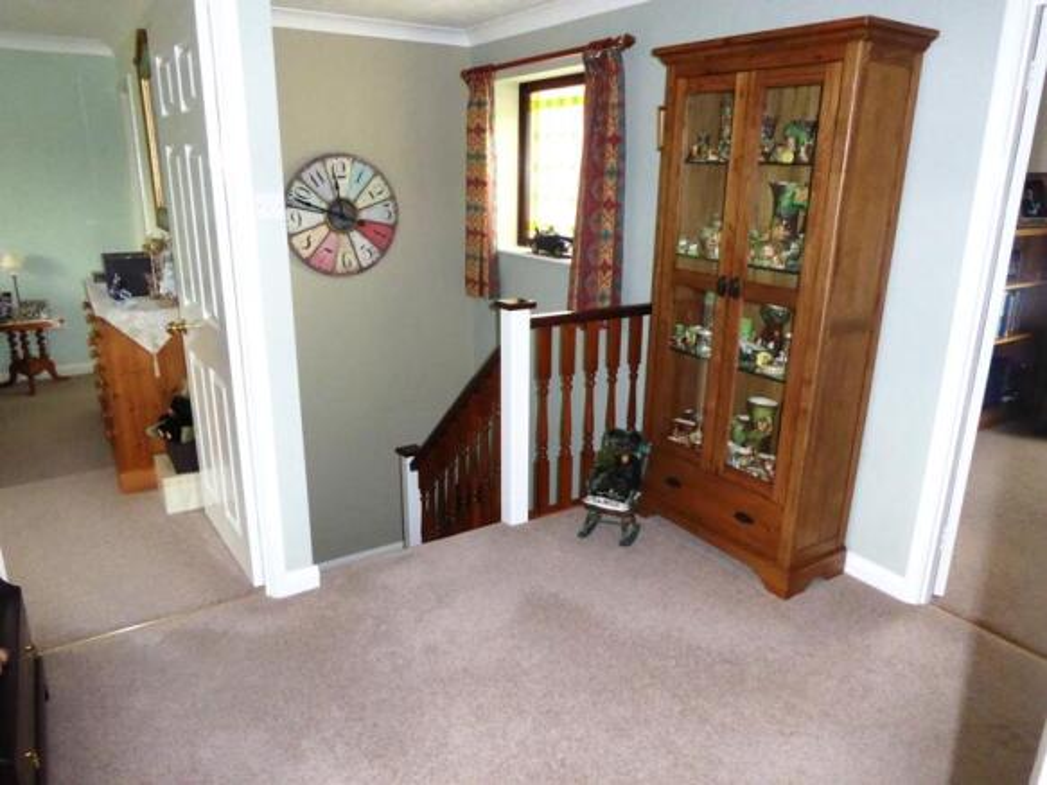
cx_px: 524
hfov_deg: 71.6
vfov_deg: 56.8
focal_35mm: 24
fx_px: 726
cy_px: 392
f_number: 4.5
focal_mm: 4.3
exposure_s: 1/60
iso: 800
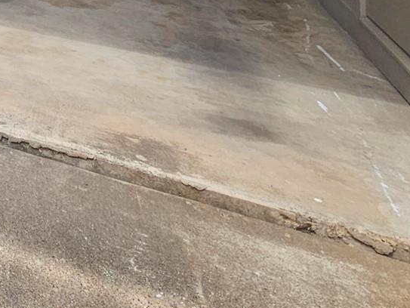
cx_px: -180
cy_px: -250
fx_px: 581
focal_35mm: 49
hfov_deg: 28.2
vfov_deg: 20.6
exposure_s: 1/1839
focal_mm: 2.2
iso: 50
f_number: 2.2
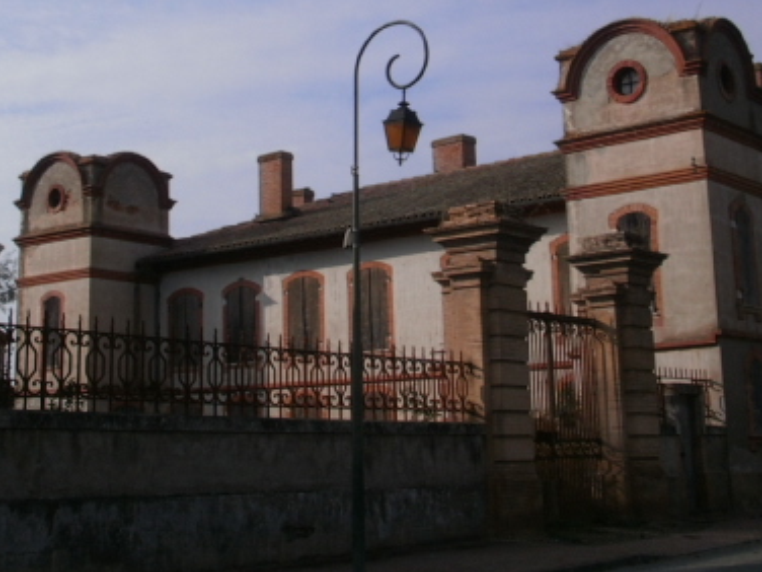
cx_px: 397
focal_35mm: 63
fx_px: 1387
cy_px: 93
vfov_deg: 22.9
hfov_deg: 30.7
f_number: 9.3
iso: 100
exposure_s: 1/320
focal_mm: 6.51
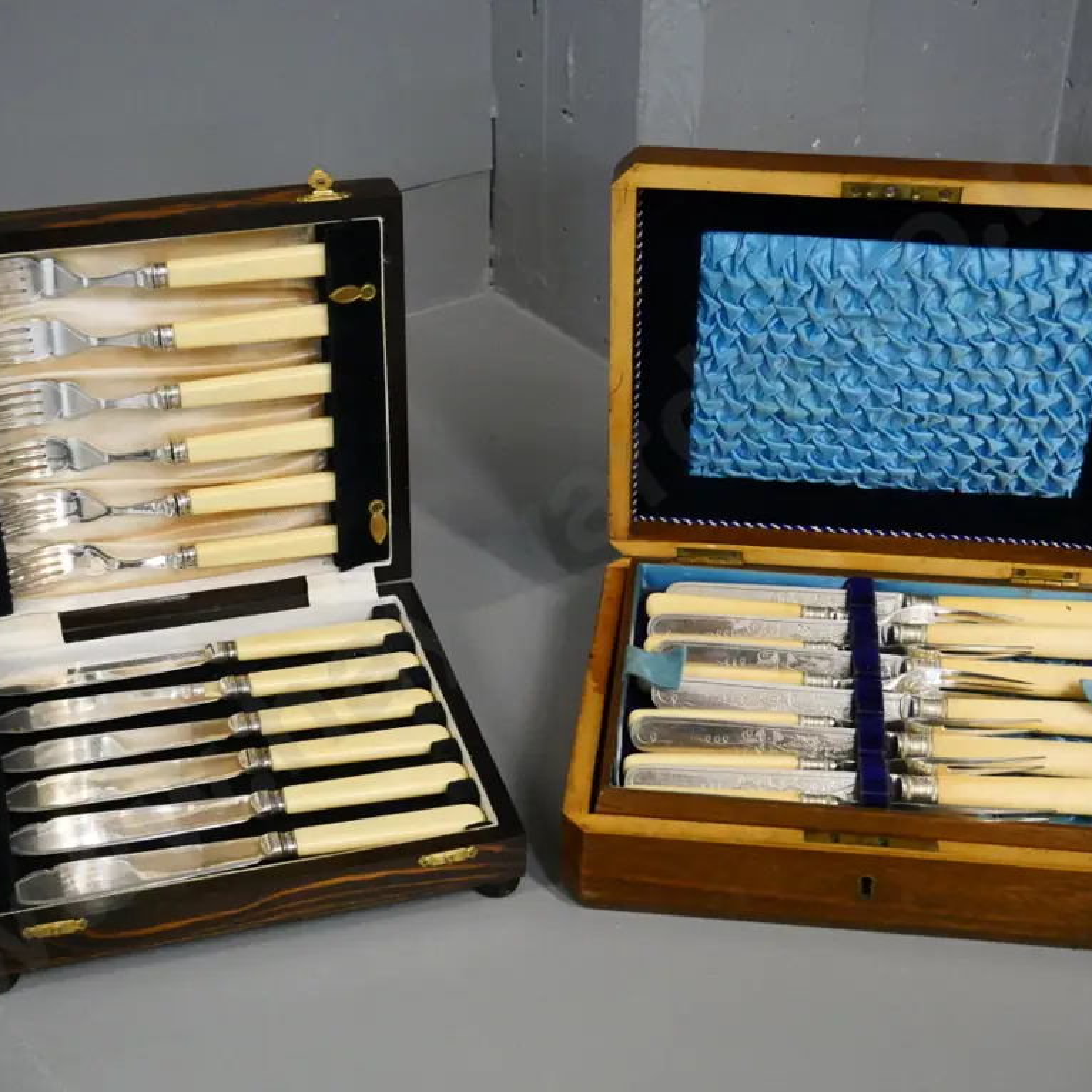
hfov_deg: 32.8
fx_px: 1856
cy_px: 546
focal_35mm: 52
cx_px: 536
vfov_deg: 32.8
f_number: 5
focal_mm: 22
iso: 3200
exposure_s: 1/125
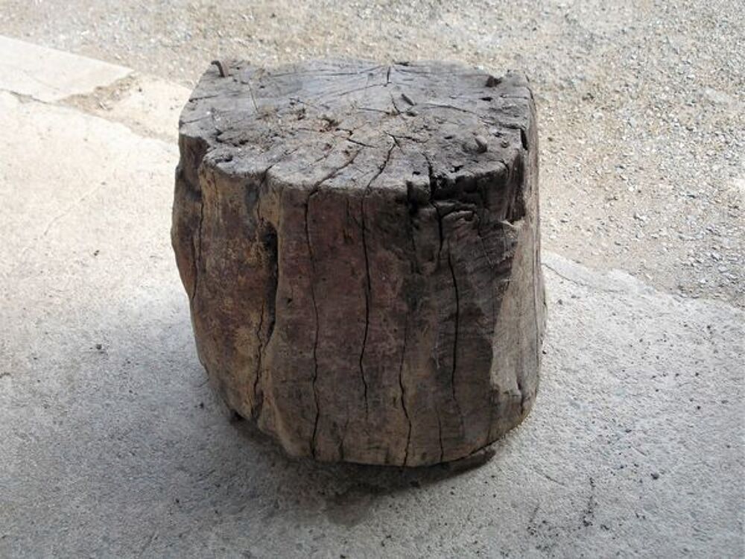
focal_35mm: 51
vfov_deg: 28.6
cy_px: 280
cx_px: 372
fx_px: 1098
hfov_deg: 37.5
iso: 80
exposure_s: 1/125
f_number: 3.6
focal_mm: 7.2
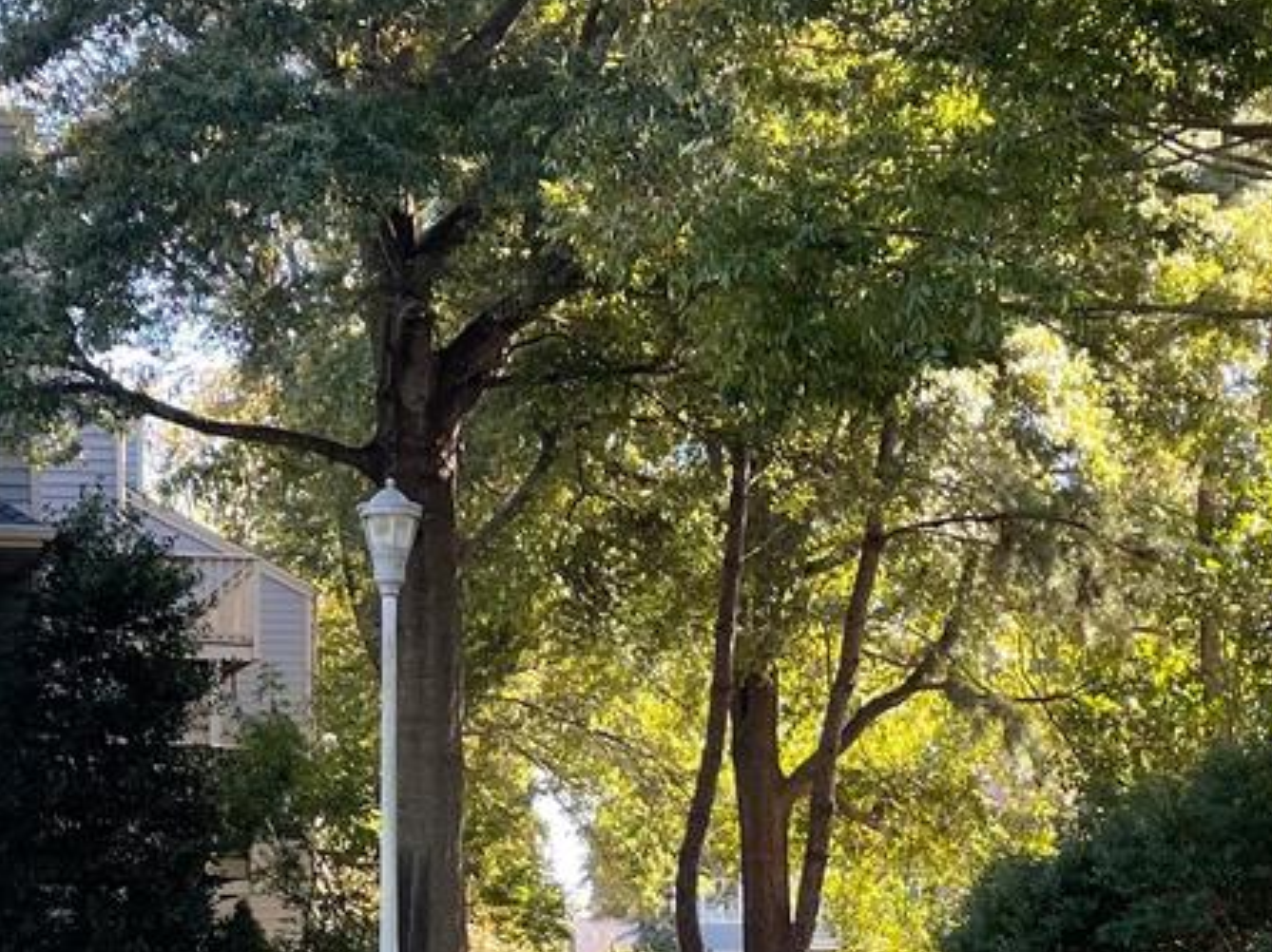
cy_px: 784
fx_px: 3085
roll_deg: +0.5
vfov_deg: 17.4
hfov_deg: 23.3
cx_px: 493
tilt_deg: +4.0
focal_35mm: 84
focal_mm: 4.2
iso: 32
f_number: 1.6
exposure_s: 1/191
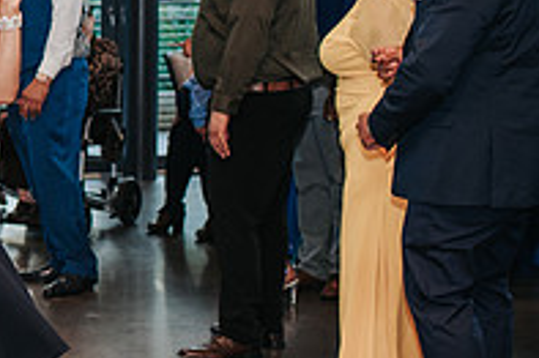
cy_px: 142
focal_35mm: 115
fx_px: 1720
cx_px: -312
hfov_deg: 16.0
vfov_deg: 11.9
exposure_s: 1/160
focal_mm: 35
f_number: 2.8
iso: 900
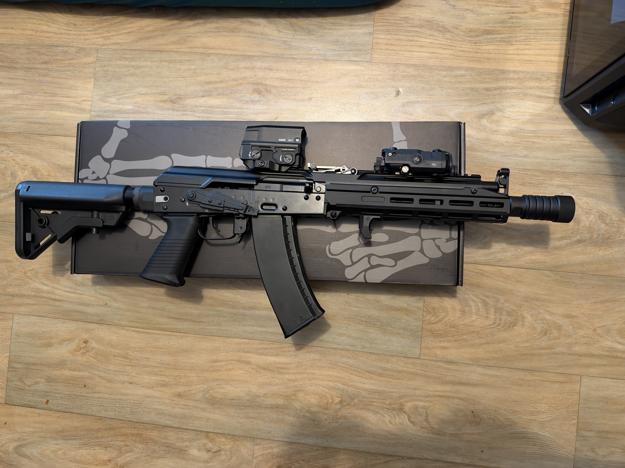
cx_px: 312
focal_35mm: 24
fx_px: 433
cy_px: 234
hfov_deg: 71.6
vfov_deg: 56.8
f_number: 1.48
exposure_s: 1/34
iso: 640
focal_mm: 6.93
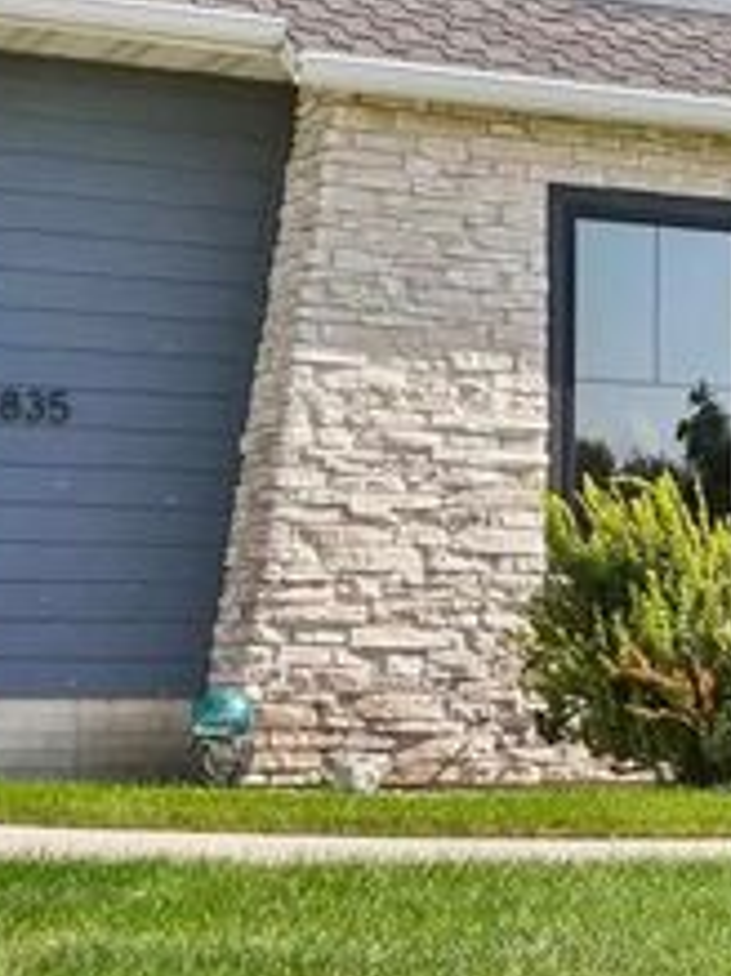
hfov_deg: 12.0
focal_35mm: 108
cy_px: 232
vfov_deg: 18.1
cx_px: 1502
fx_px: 3044
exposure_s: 1/500
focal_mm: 24
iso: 400
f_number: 9
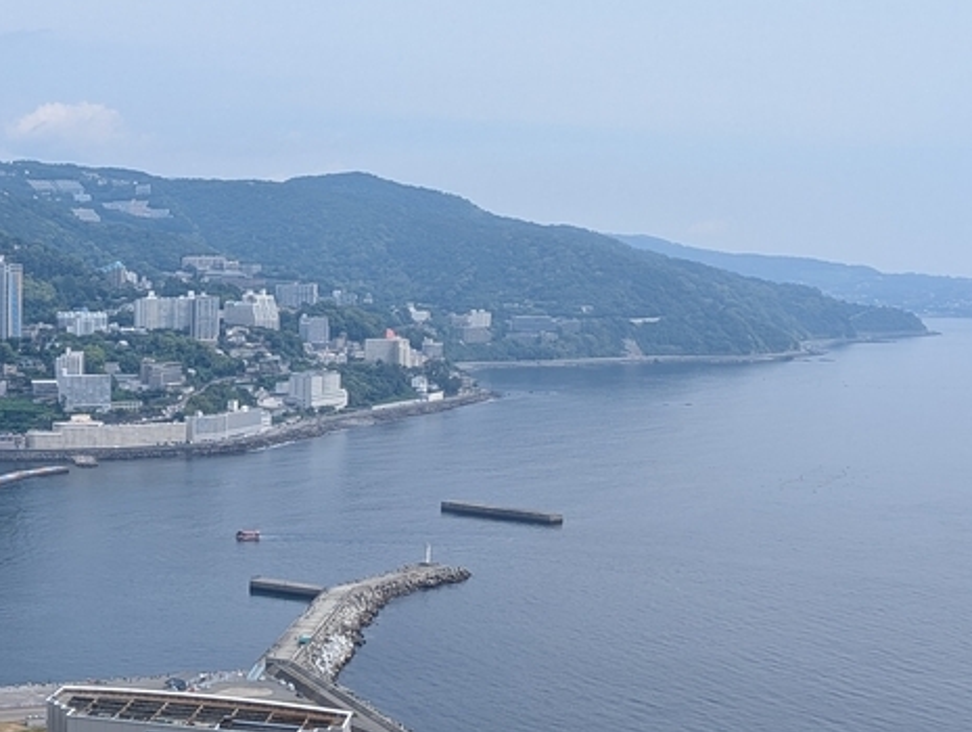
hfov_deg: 28.0
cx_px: -138
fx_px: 1743
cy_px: 517
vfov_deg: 23.5
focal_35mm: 62
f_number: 1.85
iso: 45
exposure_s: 1/1919
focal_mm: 6.81
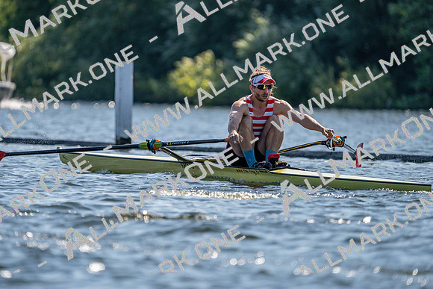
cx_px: 216
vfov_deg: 2.8
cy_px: 144
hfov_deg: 4.2
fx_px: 5883
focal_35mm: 489
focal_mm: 489
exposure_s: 1/1600
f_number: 6.3
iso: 250
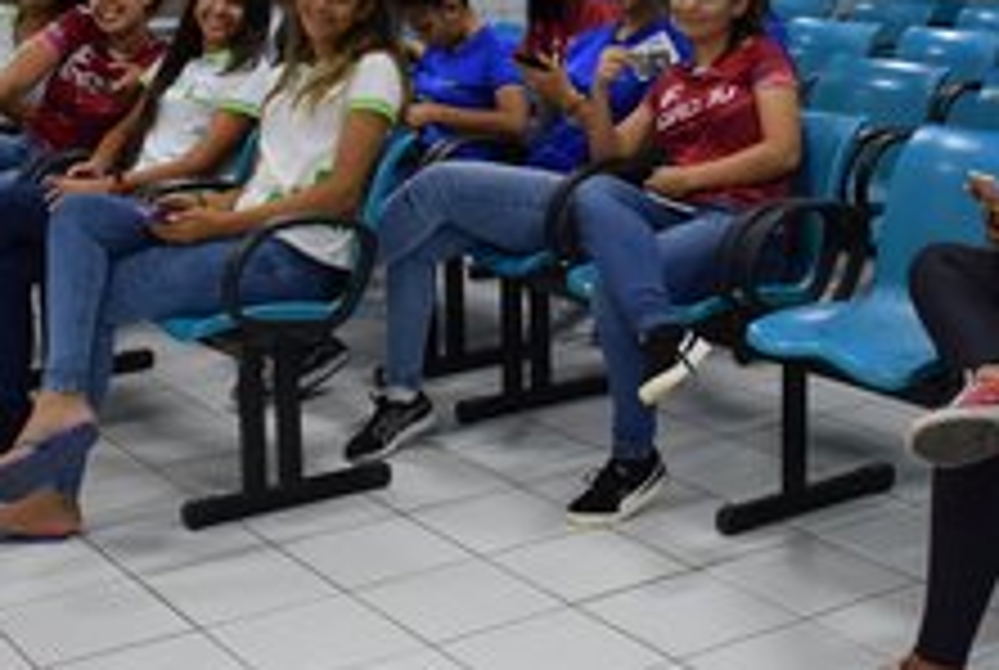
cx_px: 504
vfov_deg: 21.5
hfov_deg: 31.8
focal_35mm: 63
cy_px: 184
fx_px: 1752
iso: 900
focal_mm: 24
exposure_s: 1/60
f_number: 4
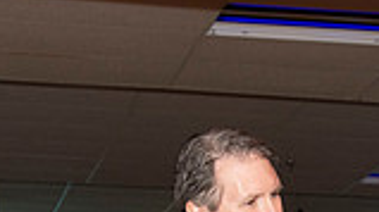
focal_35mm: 156
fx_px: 1566
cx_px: 324
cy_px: 524
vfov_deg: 7.2
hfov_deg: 13.7
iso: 1000
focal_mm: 35
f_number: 5.6
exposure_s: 1/80
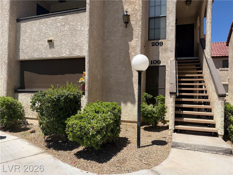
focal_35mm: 24
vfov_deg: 56.8
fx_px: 162
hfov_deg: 71.6
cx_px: 116
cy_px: 88
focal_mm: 6.76
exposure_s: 1/4975
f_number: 1.78
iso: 80
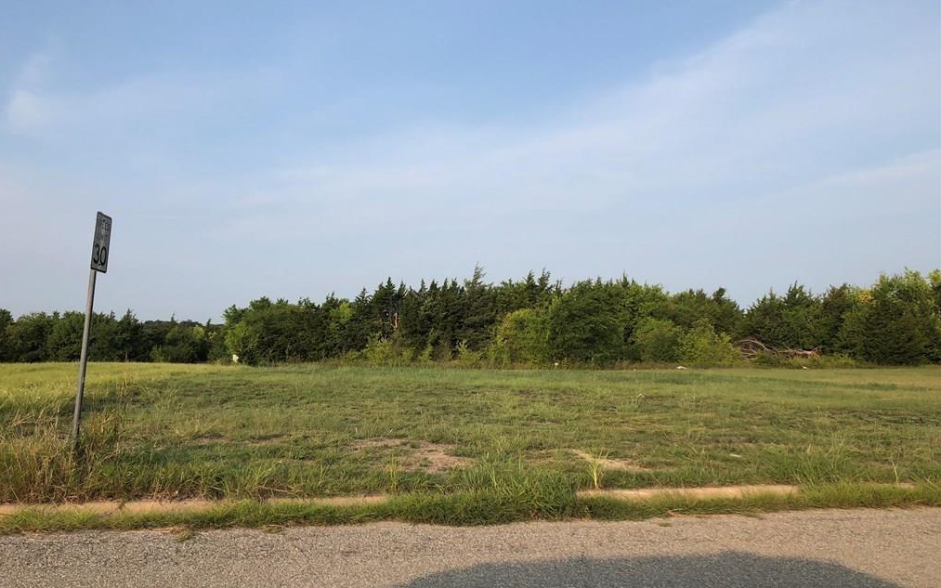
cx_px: 466
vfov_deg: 41.8
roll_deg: +0.3
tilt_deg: +3.5
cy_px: 283
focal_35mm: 30
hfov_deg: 62.9
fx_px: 769
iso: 20
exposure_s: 1/1279
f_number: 1.8
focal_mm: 3.99
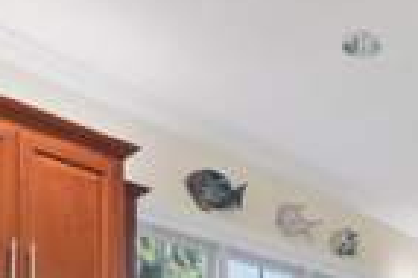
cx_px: 389
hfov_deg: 33.0
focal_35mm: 57
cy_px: 448
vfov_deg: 19.7
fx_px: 661
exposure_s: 1/4
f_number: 8
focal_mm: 17
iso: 250
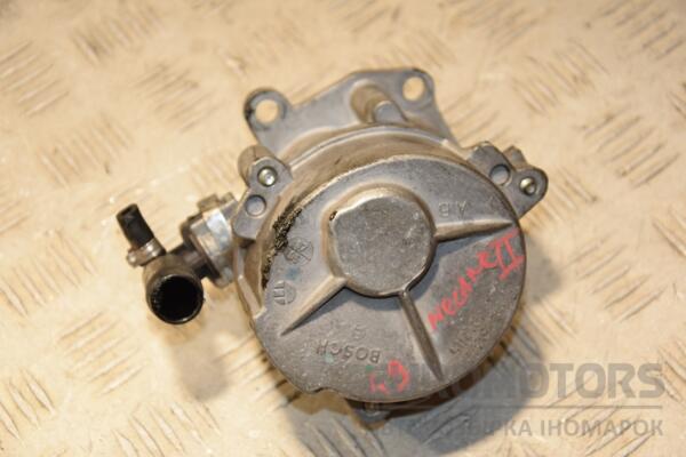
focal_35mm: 99
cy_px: 228
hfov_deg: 20.6
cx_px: 343
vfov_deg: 13.8
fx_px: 1886
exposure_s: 1/200
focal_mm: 66
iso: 800
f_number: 5.6
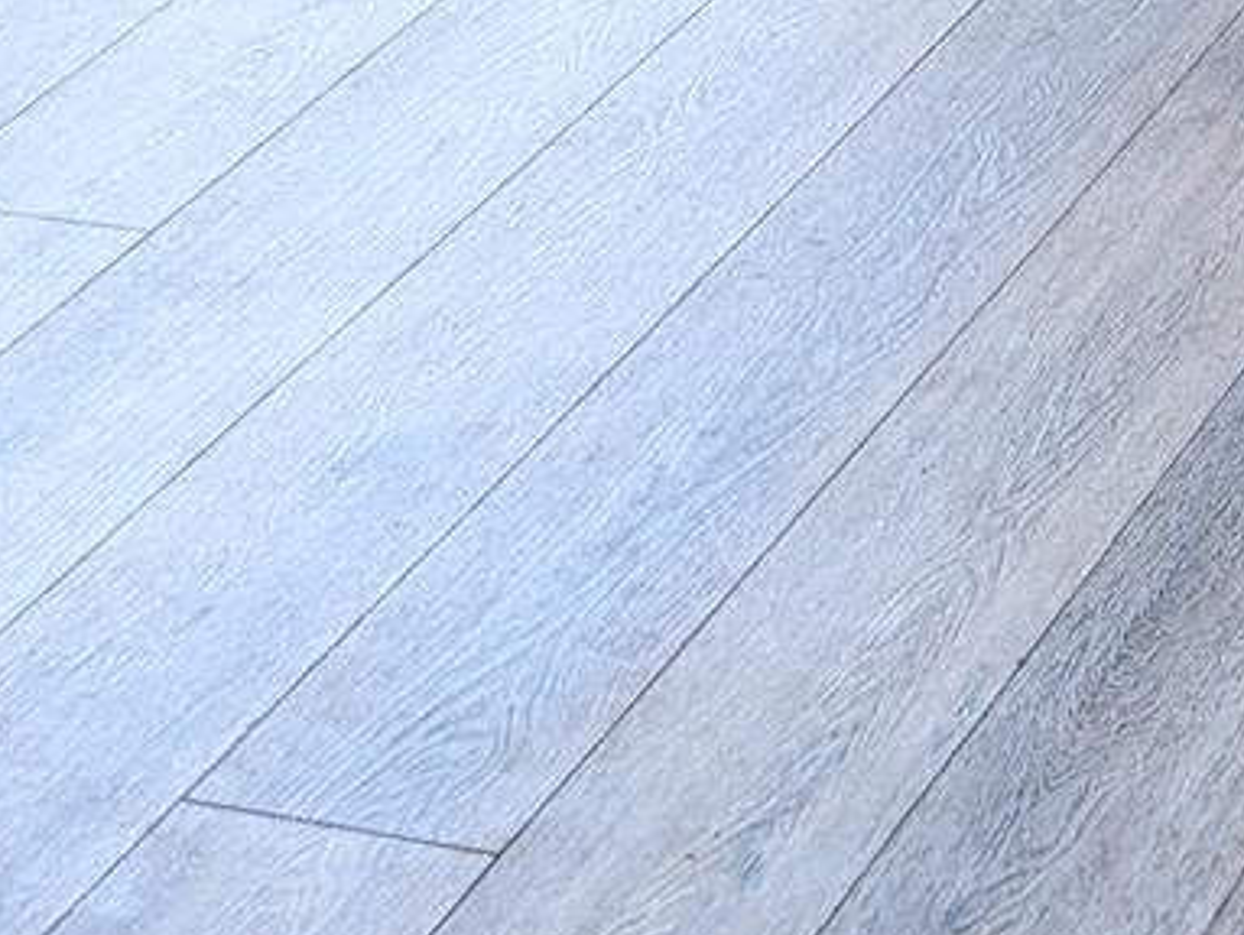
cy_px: -1305
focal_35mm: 128
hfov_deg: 14.4
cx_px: 1871
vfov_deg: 10.1
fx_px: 4604
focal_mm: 6.81
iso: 37
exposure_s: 1/187
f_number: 1.85
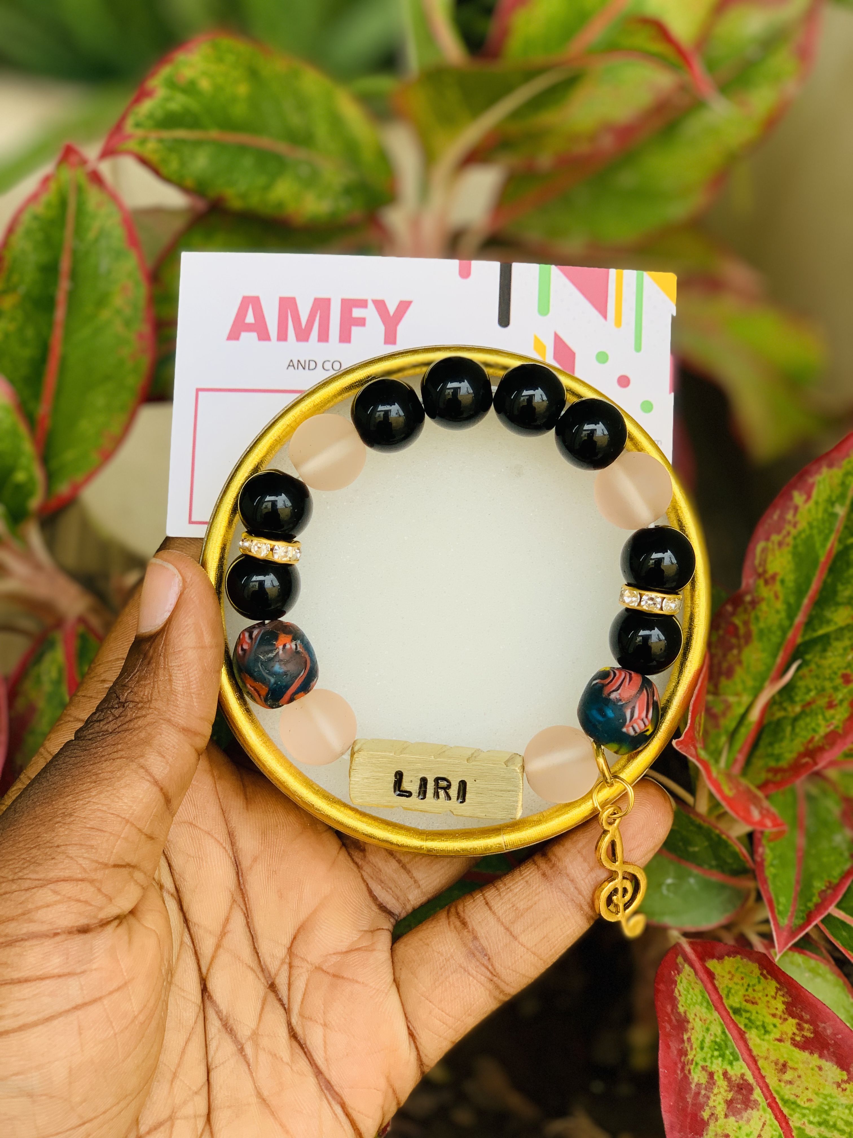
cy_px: 569
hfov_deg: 28.0
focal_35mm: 52
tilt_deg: -34.9
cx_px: 426
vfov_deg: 36.8
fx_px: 1708
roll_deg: -2.6
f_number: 2.4
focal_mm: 6
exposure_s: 1/122
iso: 25
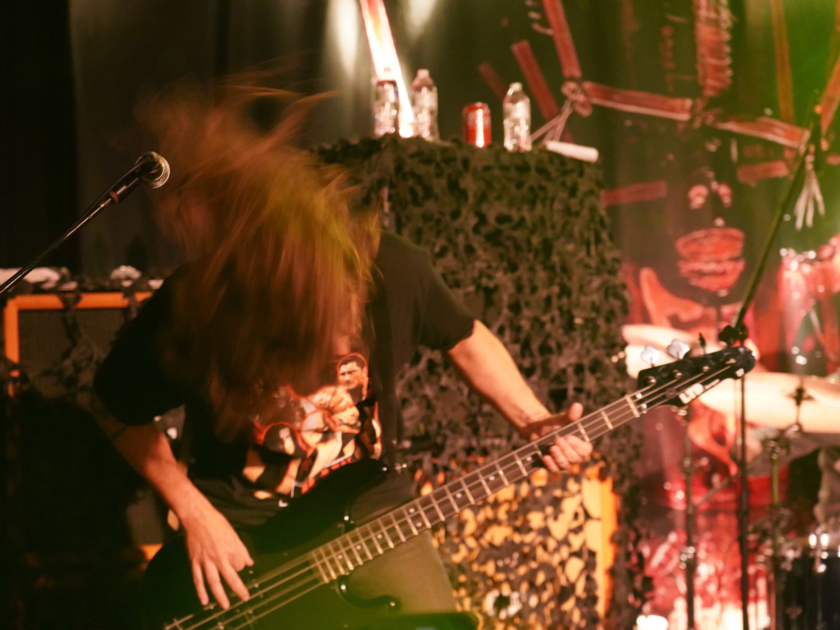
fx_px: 1723
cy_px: 316
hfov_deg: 27.4
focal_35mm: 71
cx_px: 372
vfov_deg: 20.7
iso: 12800
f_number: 4
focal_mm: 65
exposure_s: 1/50
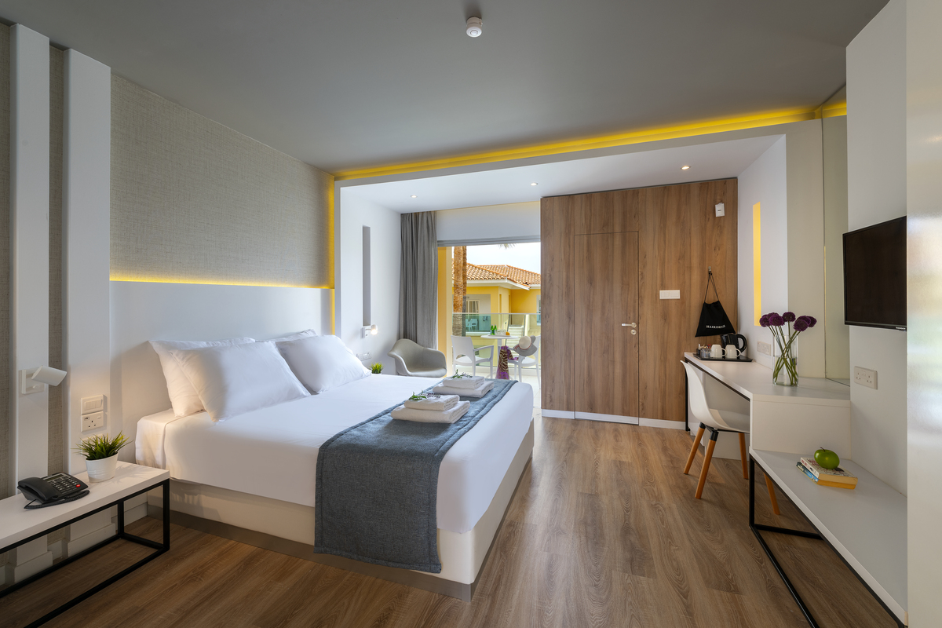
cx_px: 471
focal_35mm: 15
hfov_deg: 100.4
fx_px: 392
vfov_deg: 77.3
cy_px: 314
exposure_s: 1/125
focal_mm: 15
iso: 100
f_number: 11
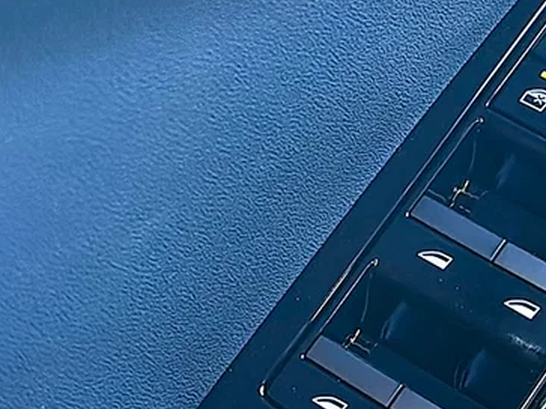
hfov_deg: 23.1
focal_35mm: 83
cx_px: 457
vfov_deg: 17.8
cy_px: 210
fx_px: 1309
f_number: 1.78
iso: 250
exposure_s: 1/69
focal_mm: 6.86
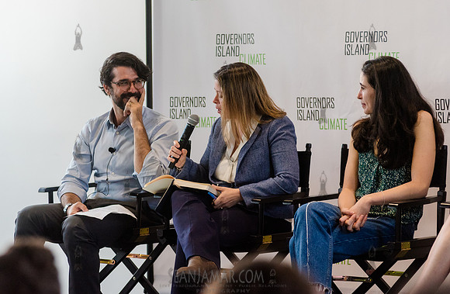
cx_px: 202
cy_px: 129
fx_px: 2054
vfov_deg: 8.2
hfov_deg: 12.5
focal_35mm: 165
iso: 4000
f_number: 4
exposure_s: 1/320
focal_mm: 145
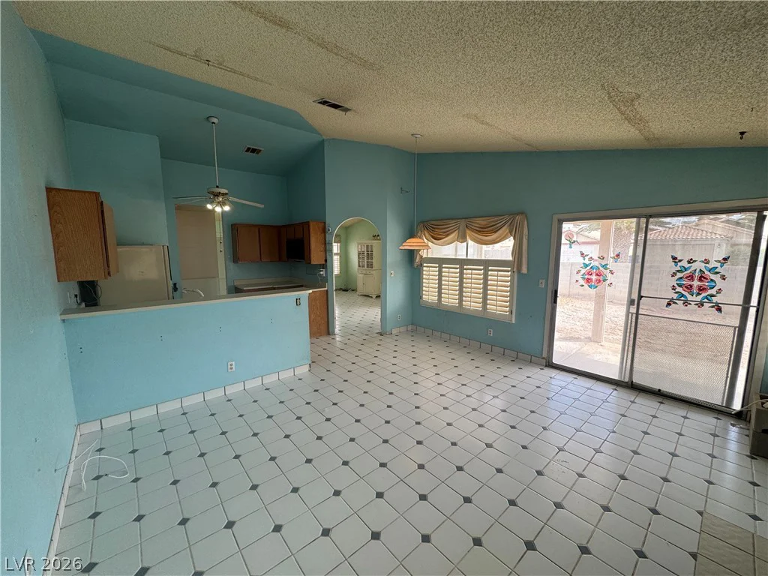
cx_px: 384
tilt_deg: -10.0
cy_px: 288
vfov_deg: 85.7
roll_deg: +0.1
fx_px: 311
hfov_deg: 102.1
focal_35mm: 14
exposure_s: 1/120
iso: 64
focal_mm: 2.22
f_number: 2.2
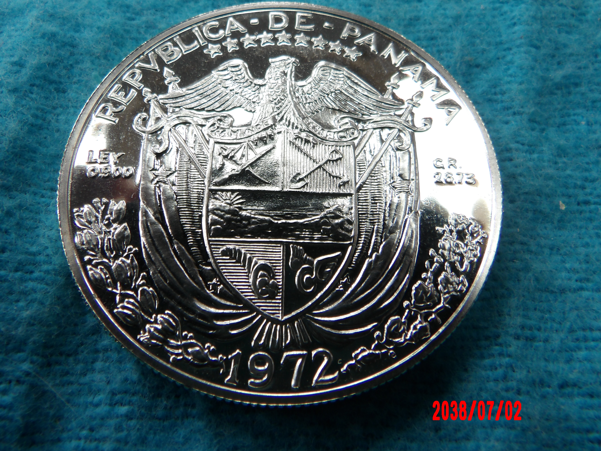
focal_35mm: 28
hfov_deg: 63.4
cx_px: 286
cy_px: 197
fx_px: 486
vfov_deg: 49.6
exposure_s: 1/43
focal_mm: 4.2
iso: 100
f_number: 4.1
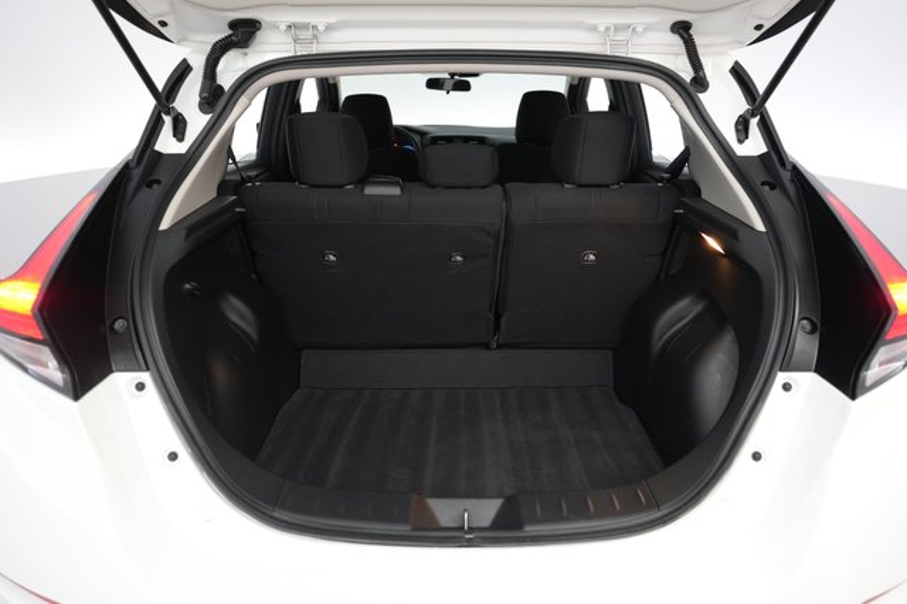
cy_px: 302
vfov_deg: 53.1
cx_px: 454
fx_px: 604
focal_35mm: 24
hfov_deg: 73.8
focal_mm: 24
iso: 4000
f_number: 2.8
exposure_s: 1/160
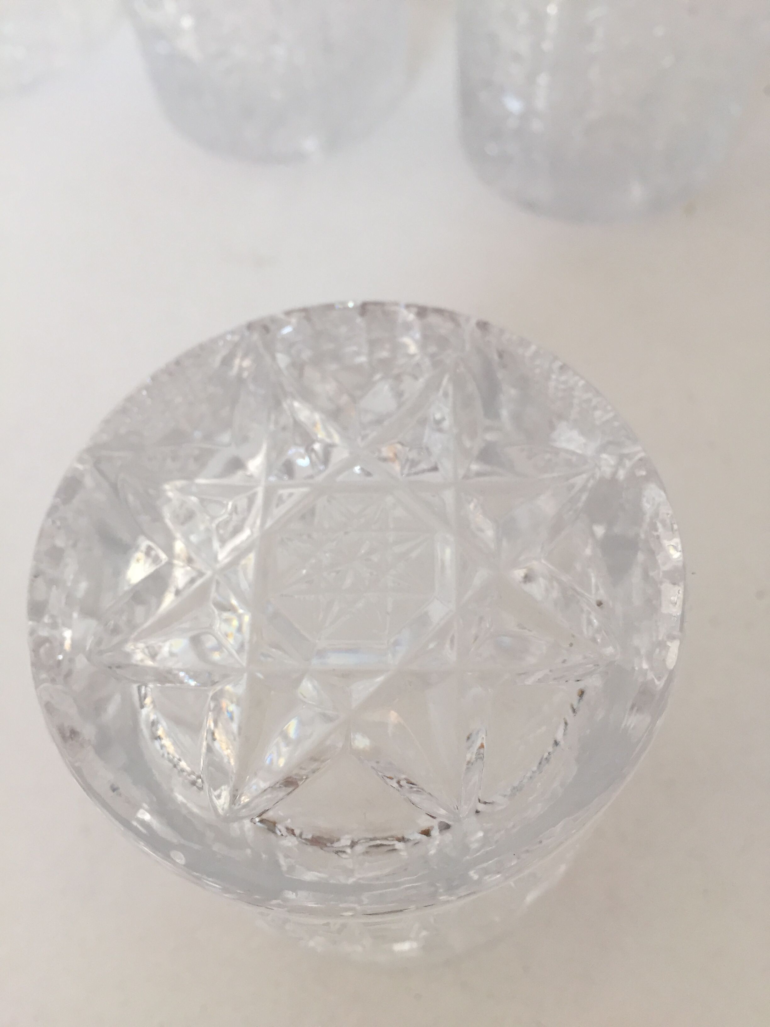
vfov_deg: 61.7
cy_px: 514
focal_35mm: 29
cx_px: 385
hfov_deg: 48.2
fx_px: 860
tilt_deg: -63.8
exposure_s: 1/33
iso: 40
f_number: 2.2
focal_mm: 4.15
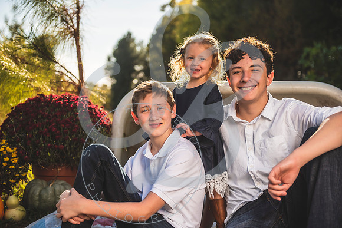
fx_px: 532
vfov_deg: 24.2
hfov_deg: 35.6
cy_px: 114
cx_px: 171
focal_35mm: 56
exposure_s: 1/2000
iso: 100
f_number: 2.8
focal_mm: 56
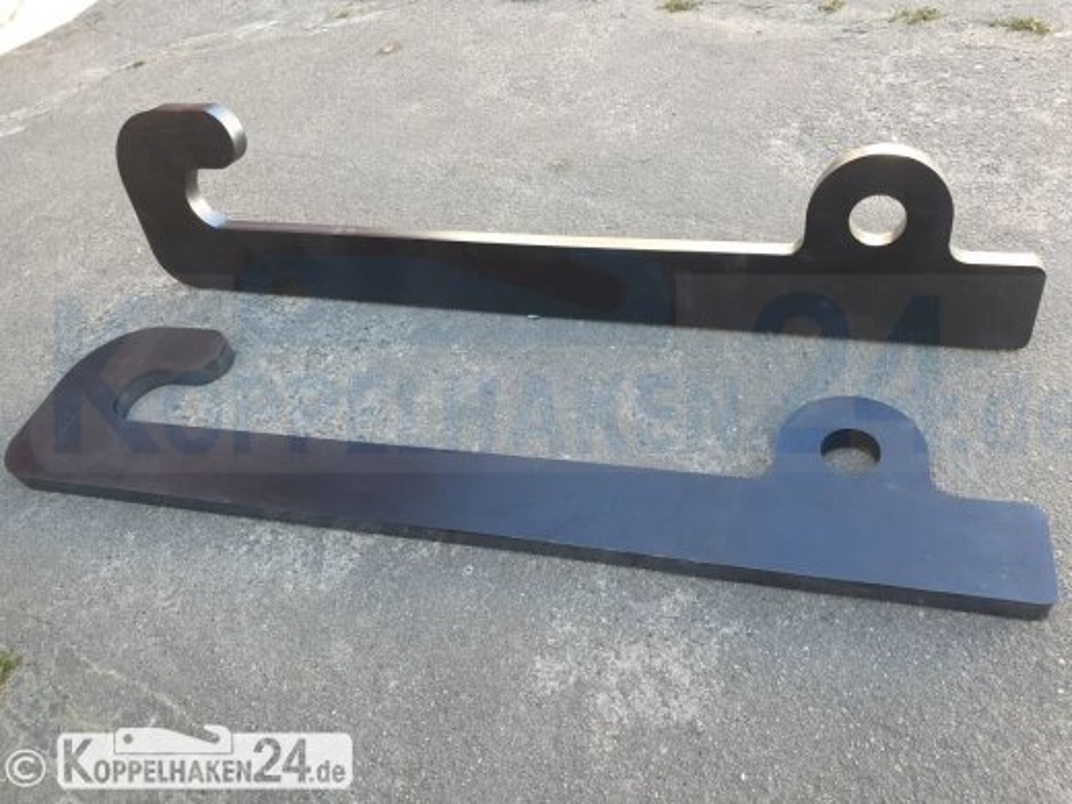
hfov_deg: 67.3
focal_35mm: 26
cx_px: 536
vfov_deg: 53.1
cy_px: 402
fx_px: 805
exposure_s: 1/120
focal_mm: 4.32
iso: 80
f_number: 2.4
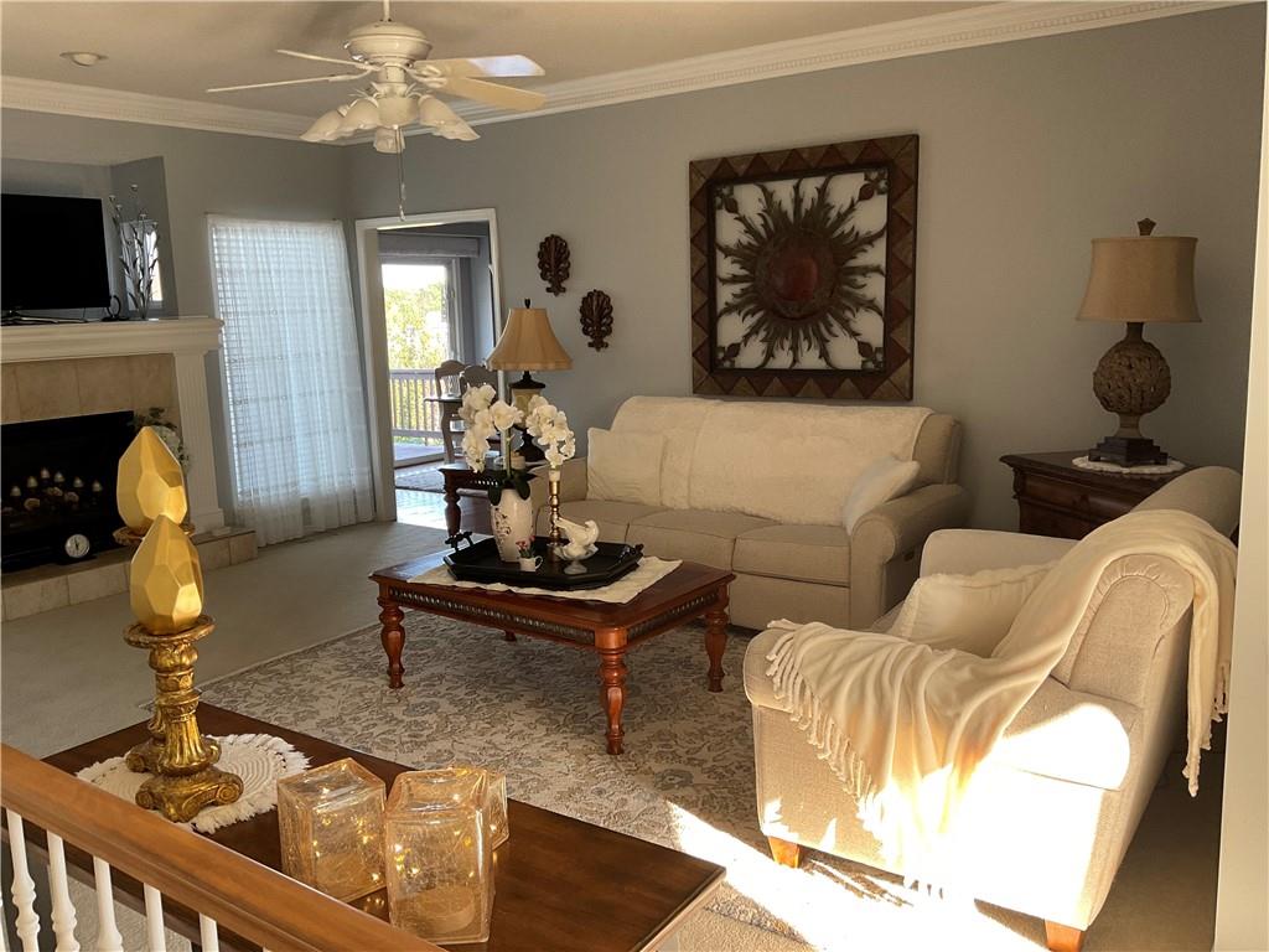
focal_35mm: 29
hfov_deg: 61.7
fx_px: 1063
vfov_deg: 48.2
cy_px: 476
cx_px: 634
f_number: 1.8
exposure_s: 1/94
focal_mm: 3
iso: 64
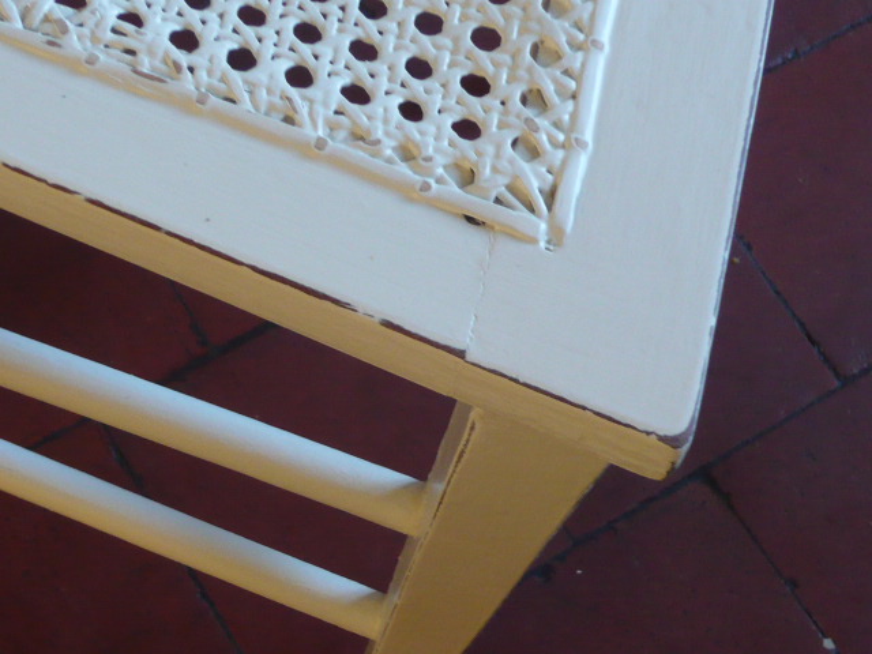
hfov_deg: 24.4
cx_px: 436
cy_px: 327
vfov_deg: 18.4
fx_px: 2015
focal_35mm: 80
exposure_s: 1/20
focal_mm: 8.4
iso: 200
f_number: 3.8
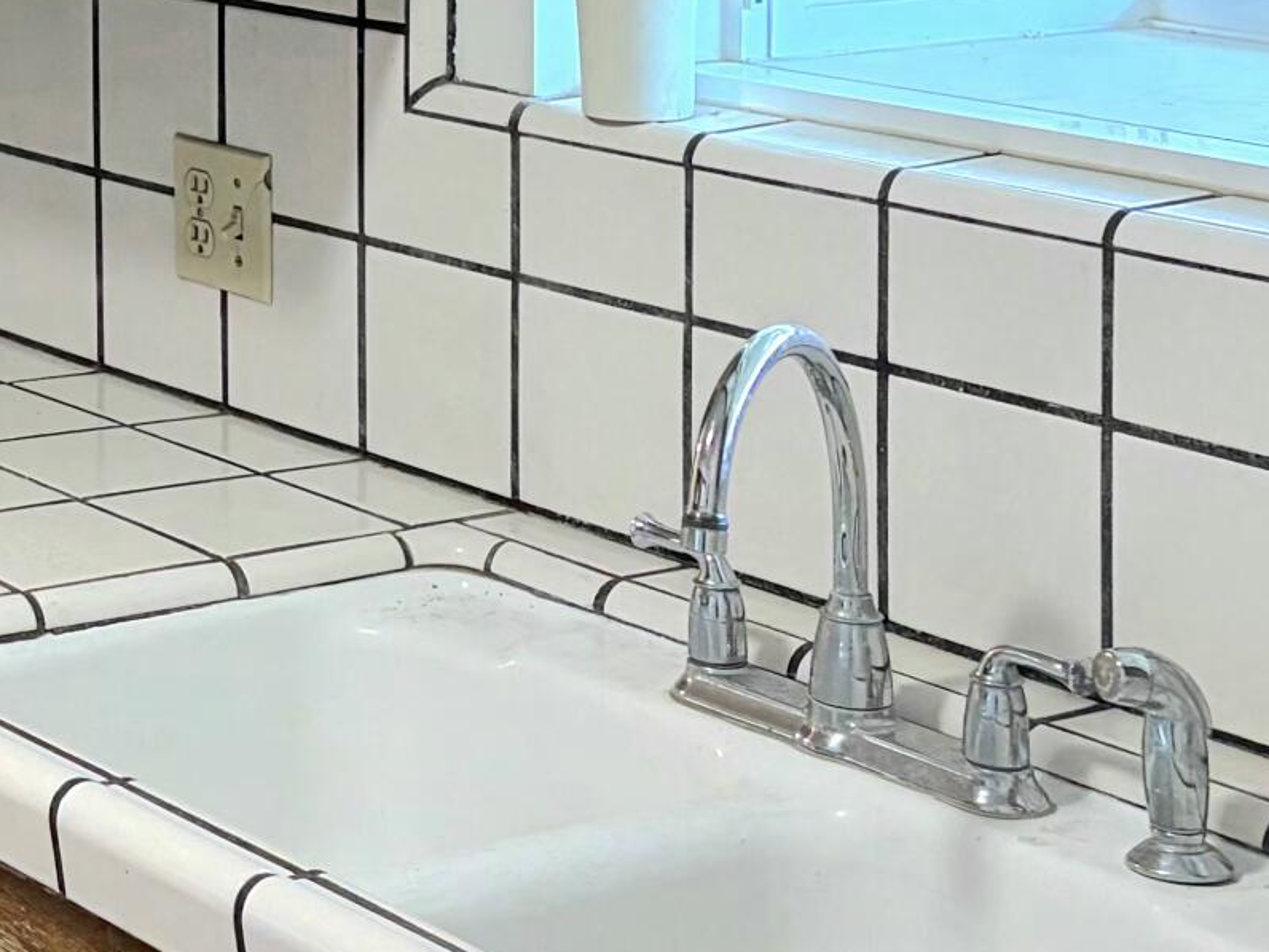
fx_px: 3593
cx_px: -620
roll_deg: +1.8
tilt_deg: -0.9
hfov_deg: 17.9
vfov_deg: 14.4
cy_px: -292
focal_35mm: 98
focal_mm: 5.96
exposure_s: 1/60.2
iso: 80
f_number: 1.6
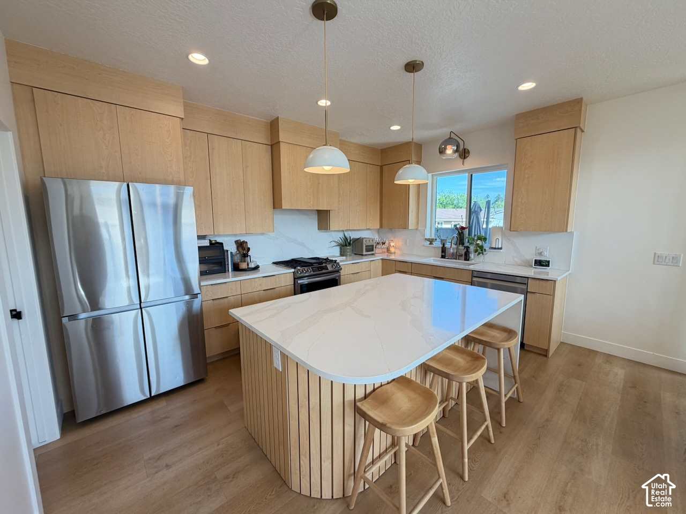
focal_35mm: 14
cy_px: 257
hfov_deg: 102.1
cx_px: 343
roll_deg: +0.6
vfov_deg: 85.7
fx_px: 277
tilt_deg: -7.5
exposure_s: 1/120
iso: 100
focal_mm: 2.22
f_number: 2.2
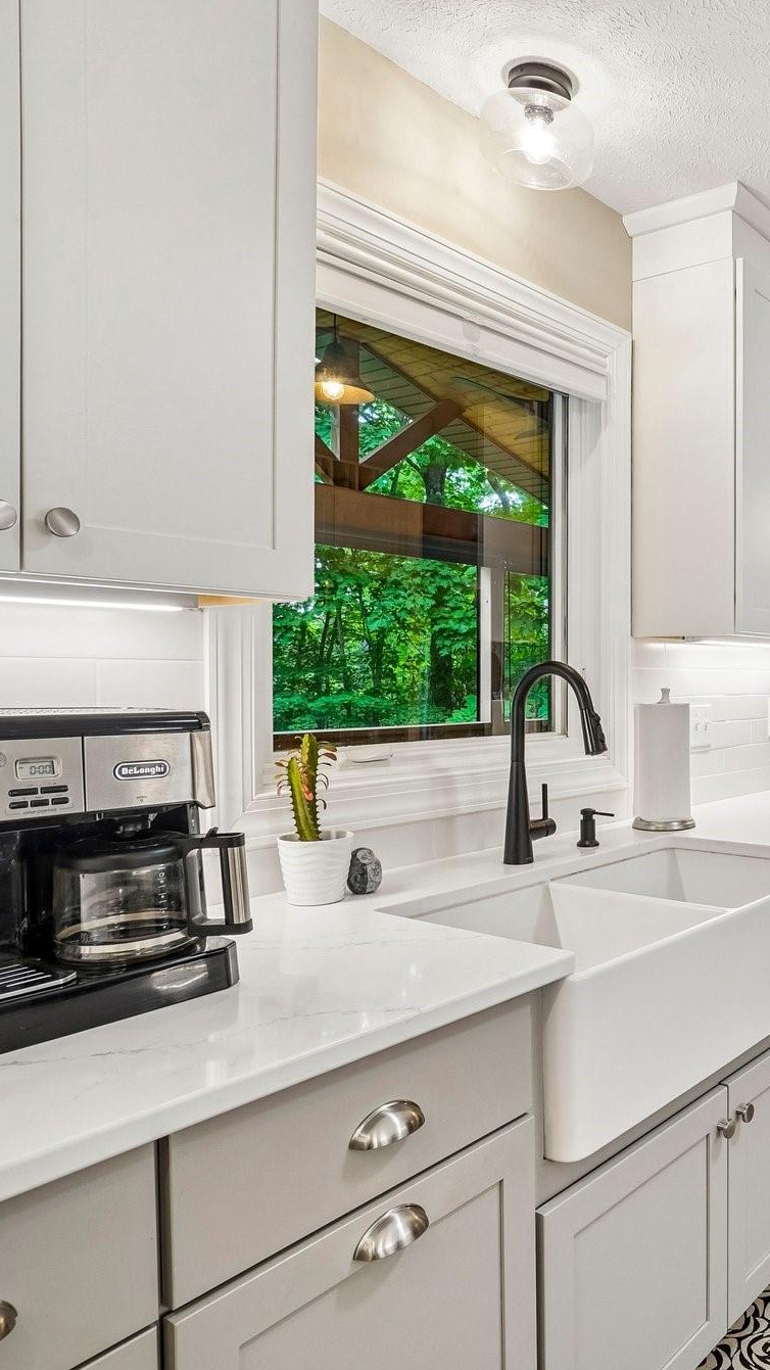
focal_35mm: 24
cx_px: 790
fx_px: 871
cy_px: 688
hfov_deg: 40.9
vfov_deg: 76.3
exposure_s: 1/25
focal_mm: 10
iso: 400
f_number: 8
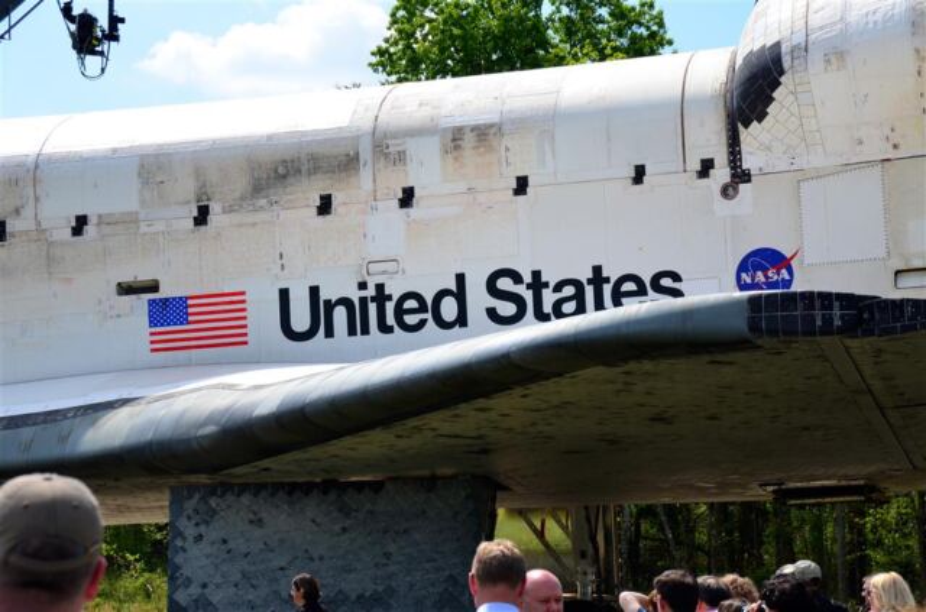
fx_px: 2155
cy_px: 306
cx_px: 463
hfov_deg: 24.3
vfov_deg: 16.2
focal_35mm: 84
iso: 200
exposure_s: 1/800
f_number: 7.1
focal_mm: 56
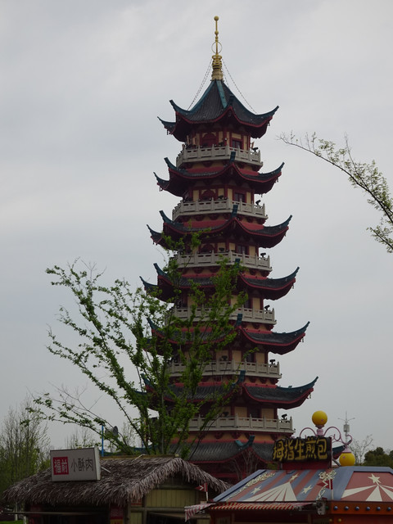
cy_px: 262
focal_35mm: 93
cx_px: 196
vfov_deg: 21.1
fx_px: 1408
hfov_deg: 15.9
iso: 80
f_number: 5
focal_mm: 14.73
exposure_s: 1/400
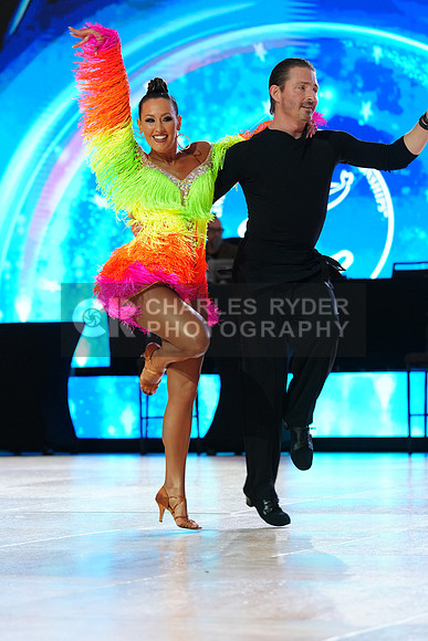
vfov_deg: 14.2
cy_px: 320
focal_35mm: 145
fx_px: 2584
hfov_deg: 9.5
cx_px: 214
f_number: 4
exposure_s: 1/320
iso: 2500
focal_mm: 145
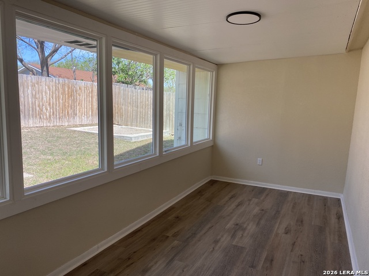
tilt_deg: -9.3
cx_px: 184
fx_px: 277
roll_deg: -2.0
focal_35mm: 26
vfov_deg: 53.1
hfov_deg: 67.3
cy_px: 138
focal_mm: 4.25
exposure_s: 1/405
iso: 32
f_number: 1.8
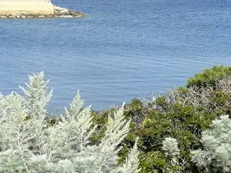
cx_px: 398
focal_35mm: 99
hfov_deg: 16.9
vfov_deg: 14.9
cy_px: 54
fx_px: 660
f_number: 4
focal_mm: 3.95
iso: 50
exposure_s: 1/627
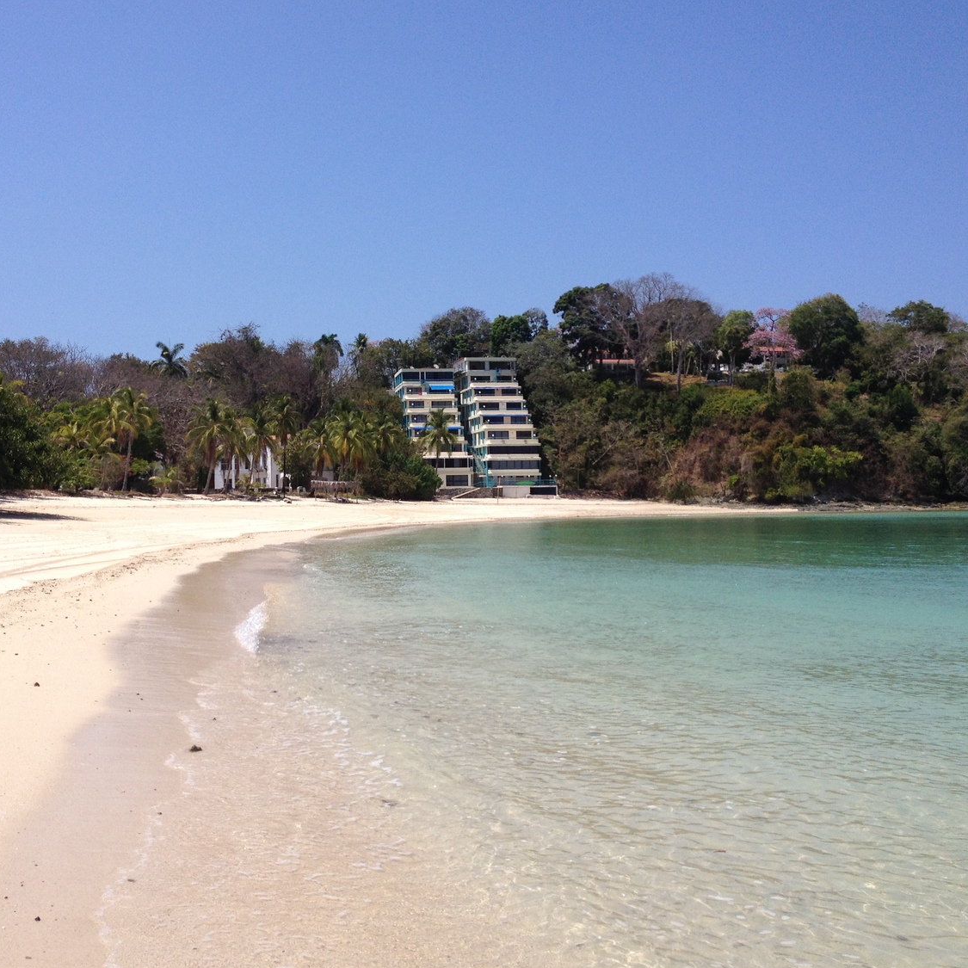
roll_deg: +1.3
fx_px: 1392
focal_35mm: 44
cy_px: 460
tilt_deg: -0.5
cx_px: 391
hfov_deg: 38.2
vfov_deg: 38.3
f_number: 2.4
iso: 50
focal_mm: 4.28
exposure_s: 1/2907
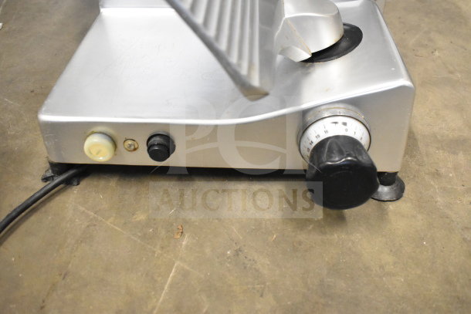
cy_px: 157
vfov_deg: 38.4
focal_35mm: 34
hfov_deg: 55.1
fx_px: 451
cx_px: 236
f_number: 4.5
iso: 6400
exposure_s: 1/80
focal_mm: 23
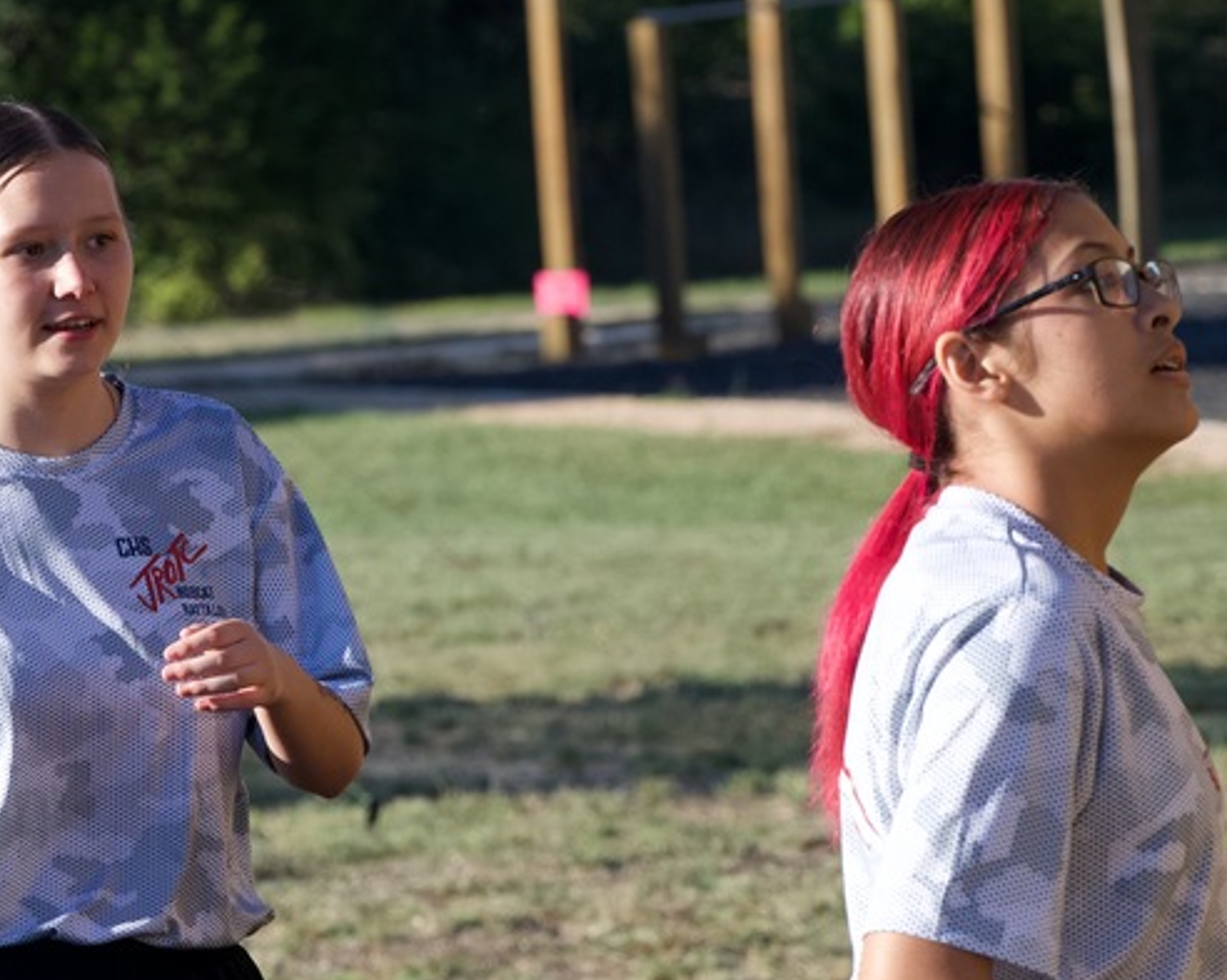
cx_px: 52
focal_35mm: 293
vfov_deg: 5.3
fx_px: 10634
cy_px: 445
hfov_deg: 6.6
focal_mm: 150
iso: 800
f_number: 9
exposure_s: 1/1000
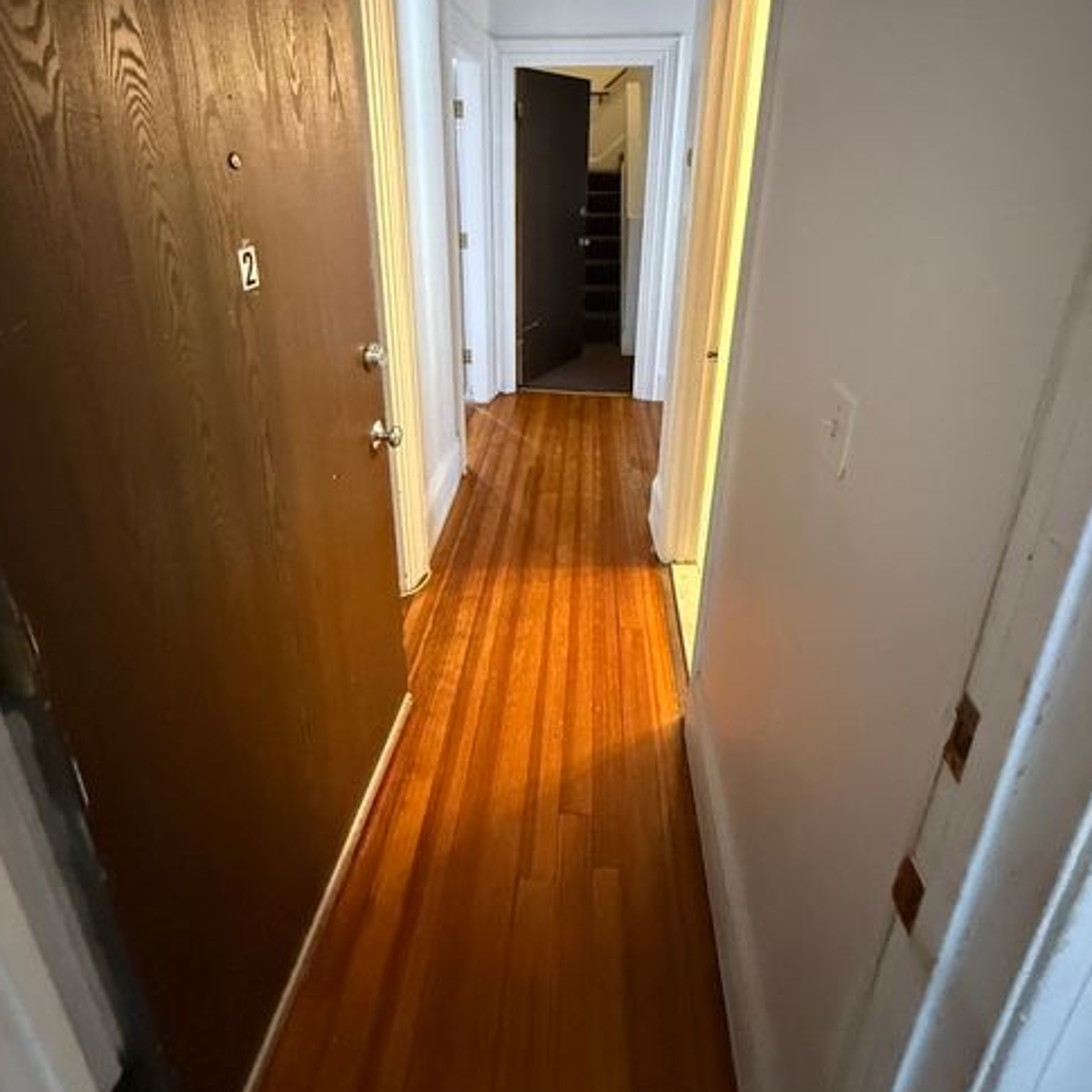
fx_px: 607
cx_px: 536
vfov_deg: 81.0
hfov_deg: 84.0
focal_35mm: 17
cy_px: 359
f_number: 2.2
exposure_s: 1/60
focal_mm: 2.22
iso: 1000
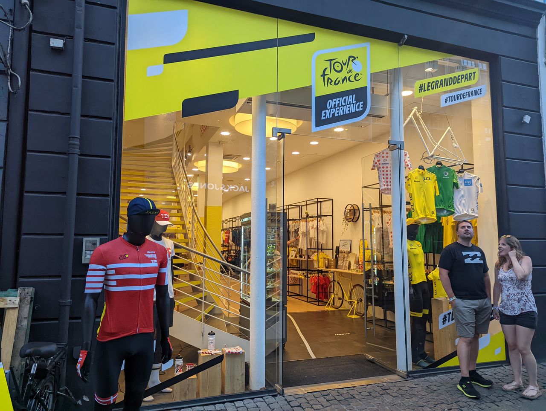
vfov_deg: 56.9
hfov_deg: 71.5
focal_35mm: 24
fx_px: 379
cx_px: 273
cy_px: 206
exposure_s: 1/1272
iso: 608
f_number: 1.85
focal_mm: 6.81
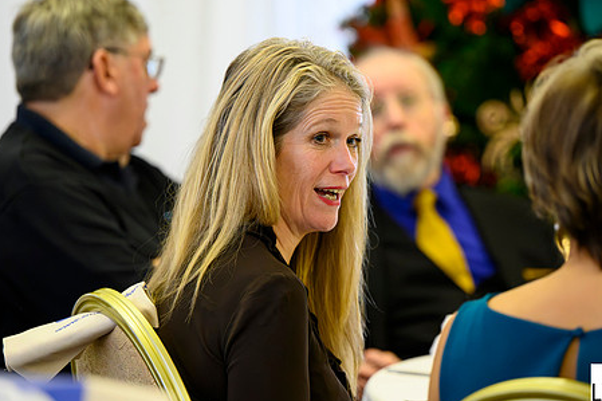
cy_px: 185
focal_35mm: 181
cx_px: 327
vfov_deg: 7.6
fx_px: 3025
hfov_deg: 11.4
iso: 8000
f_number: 2.8
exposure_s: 1/200
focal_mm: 140
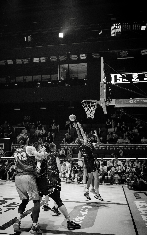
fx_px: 231
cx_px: 73
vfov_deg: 54.0
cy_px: 118
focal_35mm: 36
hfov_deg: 35.3
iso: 1600
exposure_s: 1/640
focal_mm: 35
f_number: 2.2
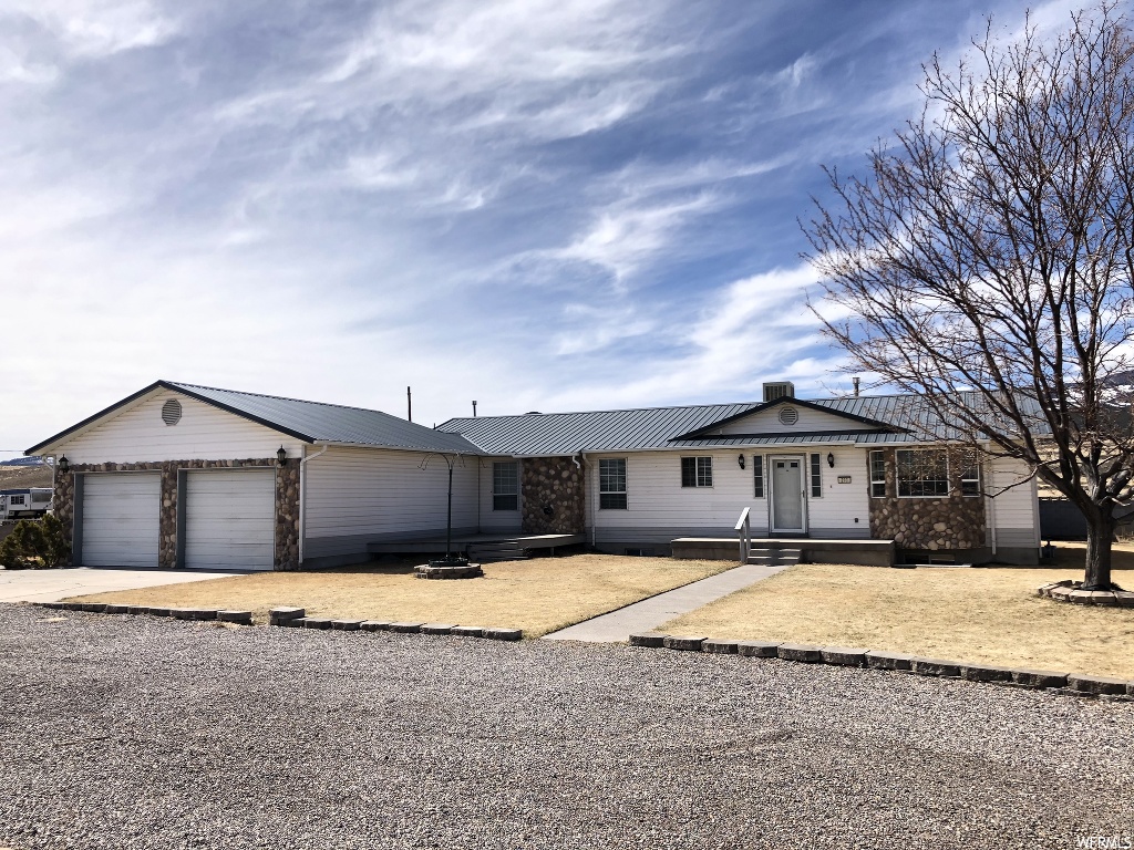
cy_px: 425
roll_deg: +0.5
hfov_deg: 63.4
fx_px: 917
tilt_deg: +6.0
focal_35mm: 28
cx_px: 567
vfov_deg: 49.7
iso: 20
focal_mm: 3.99
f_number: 1.8
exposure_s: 1/1548
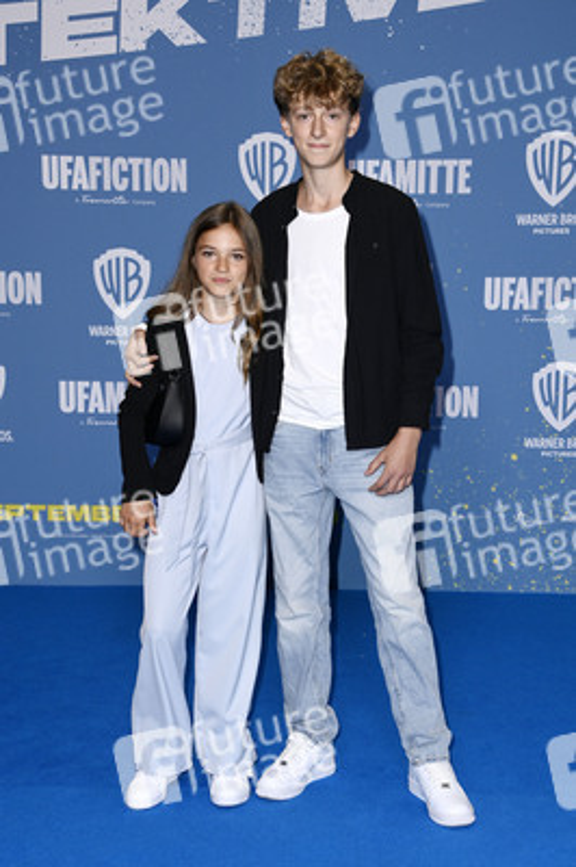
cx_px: 288
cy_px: 434
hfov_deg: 21.9
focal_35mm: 62
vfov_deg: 32.4
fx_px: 1490
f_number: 6.3
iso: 1000
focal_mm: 62
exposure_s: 1/250
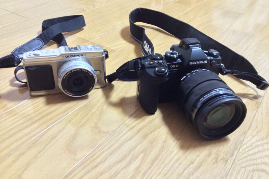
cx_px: 135
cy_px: 92
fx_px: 261
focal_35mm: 35
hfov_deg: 54.5
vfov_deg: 37.8
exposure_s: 1/15
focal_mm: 3.3
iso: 320
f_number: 2.4
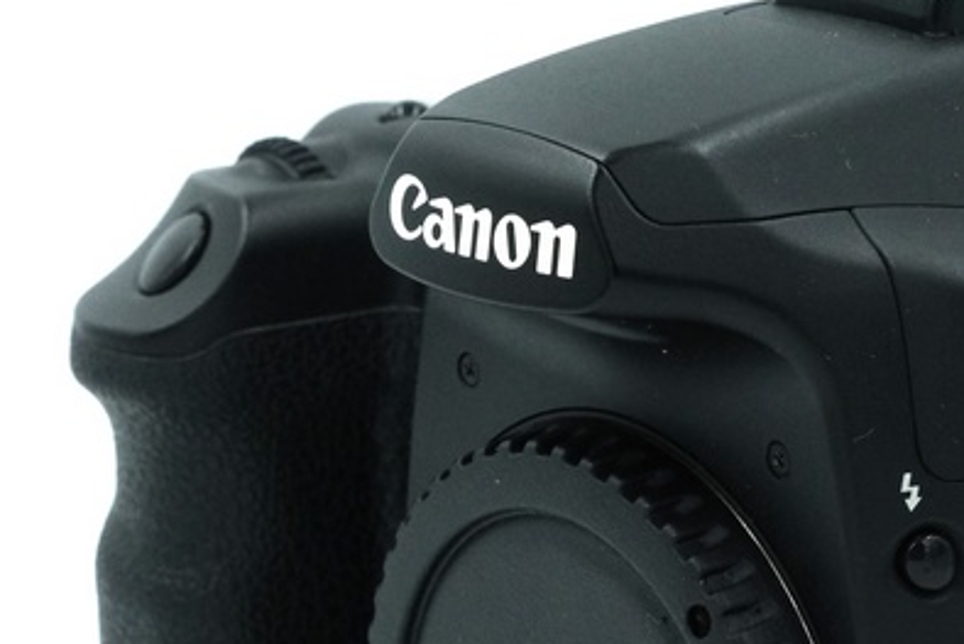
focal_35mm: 208
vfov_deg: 6.6
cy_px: 692
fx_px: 5572
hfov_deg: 9.9
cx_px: 690
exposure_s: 1/750
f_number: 11
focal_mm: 54.5
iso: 2500
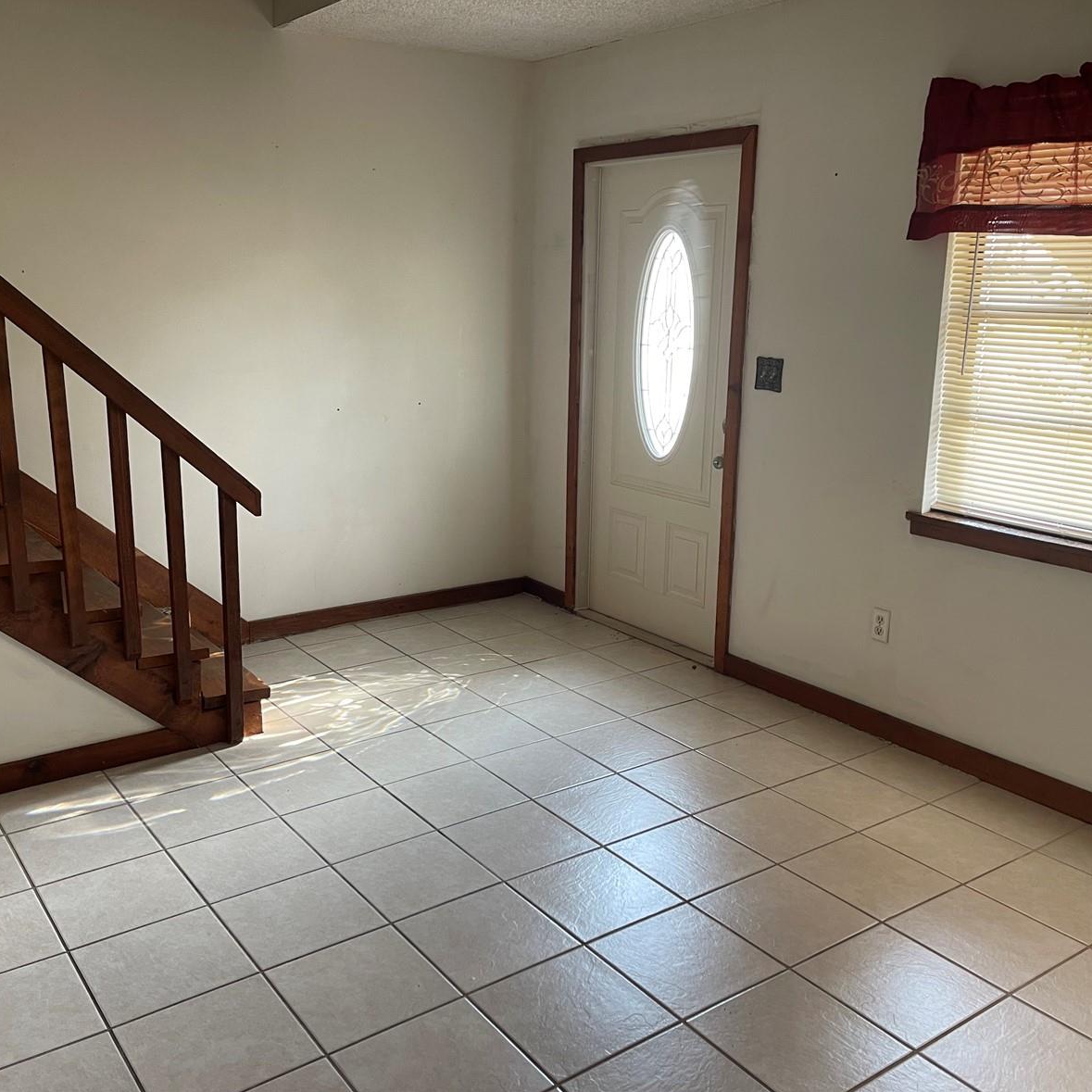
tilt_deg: -14.6
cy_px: 539
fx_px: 1071
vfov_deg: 54.0
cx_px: 508
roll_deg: +0.3
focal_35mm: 30
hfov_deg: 54.0
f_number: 1.6
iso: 100
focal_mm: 5.1
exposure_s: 1/60
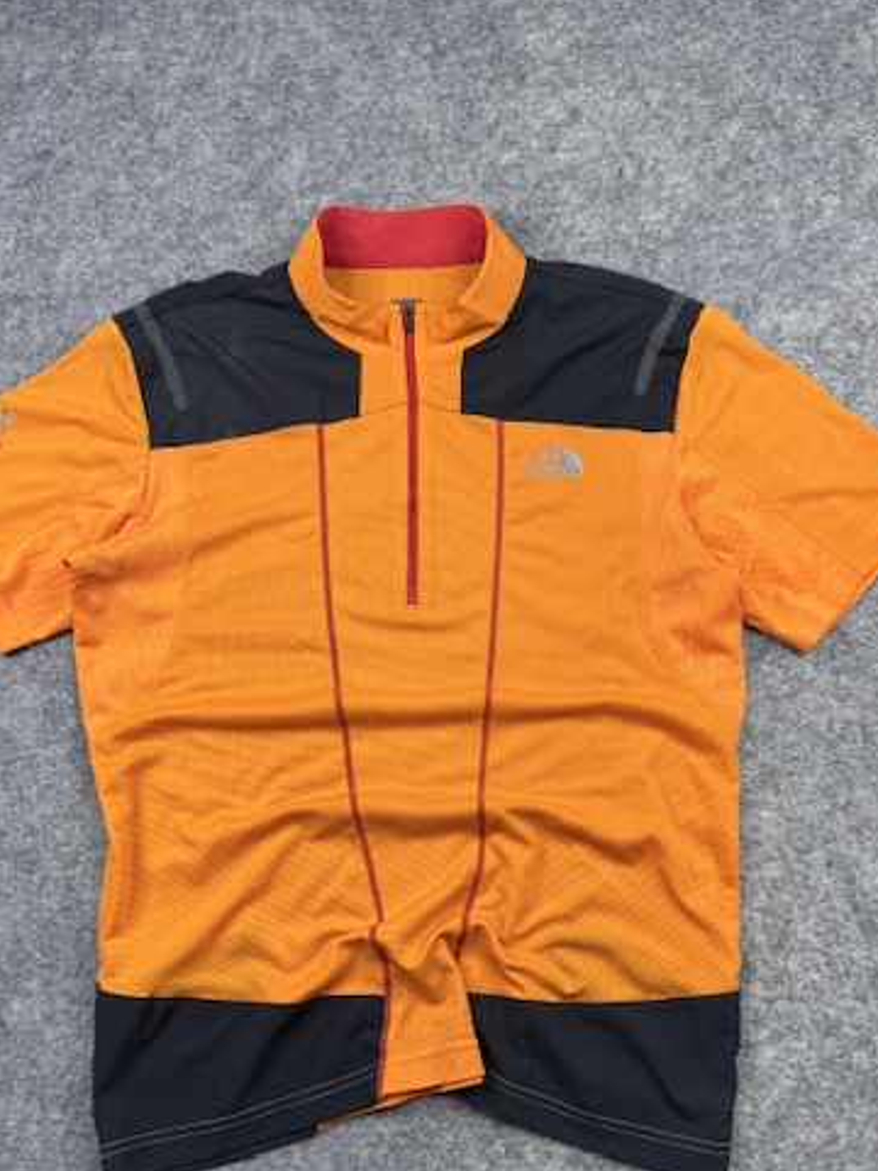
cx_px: 446
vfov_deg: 56.5
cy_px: 688
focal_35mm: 32
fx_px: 1082
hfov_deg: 44.2
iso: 50
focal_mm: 6.76
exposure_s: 1/121
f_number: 1.78
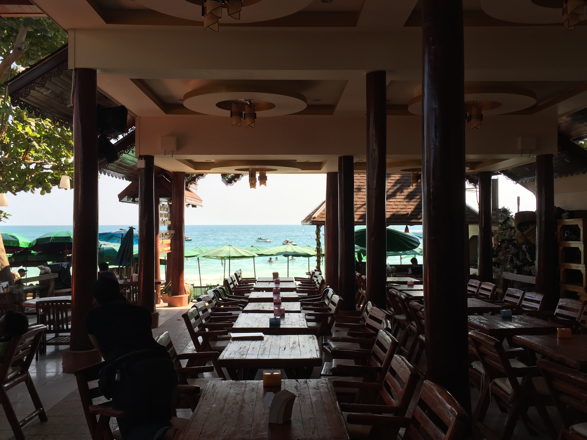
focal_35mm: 34
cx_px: 297
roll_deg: -0.9
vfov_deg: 41.8
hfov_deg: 54.0
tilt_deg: -0.7
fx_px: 577
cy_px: 230
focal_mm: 4.15
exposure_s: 1/628
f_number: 2.2
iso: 32
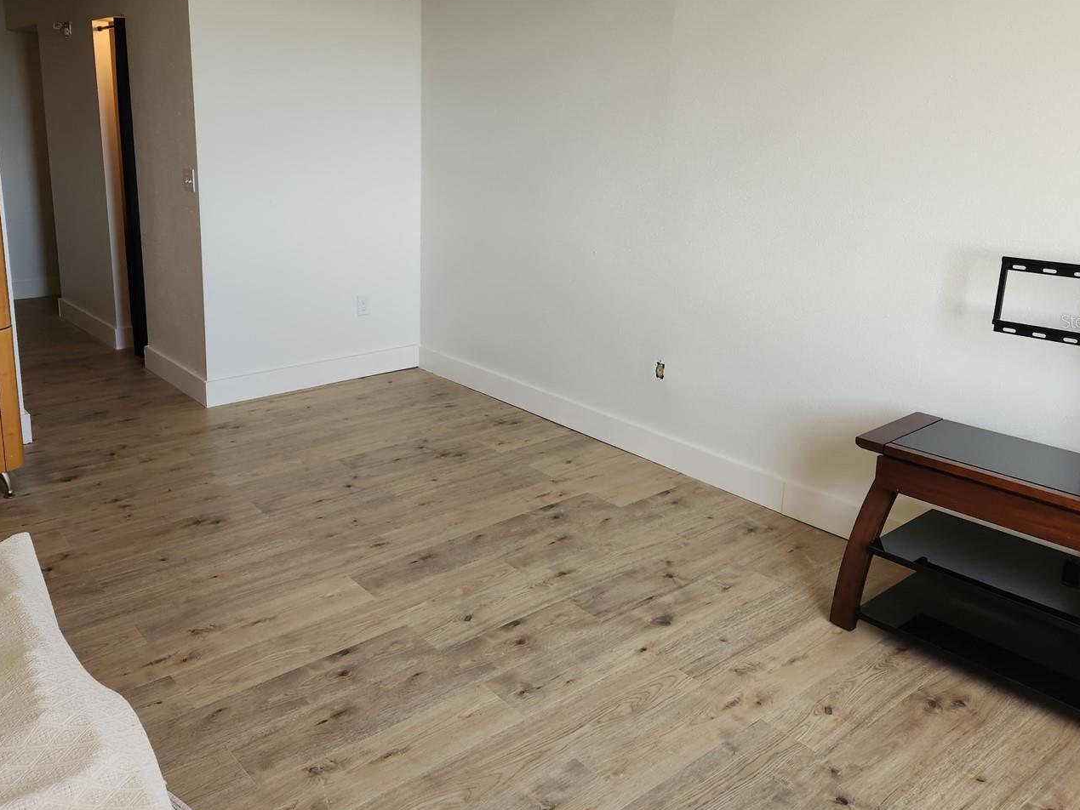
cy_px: 321
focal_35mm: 29
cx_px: 460
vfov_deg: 47.9
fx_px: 905
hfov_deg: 61.4
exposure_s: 1/180
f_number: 1.8
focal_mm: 5.4
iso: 125
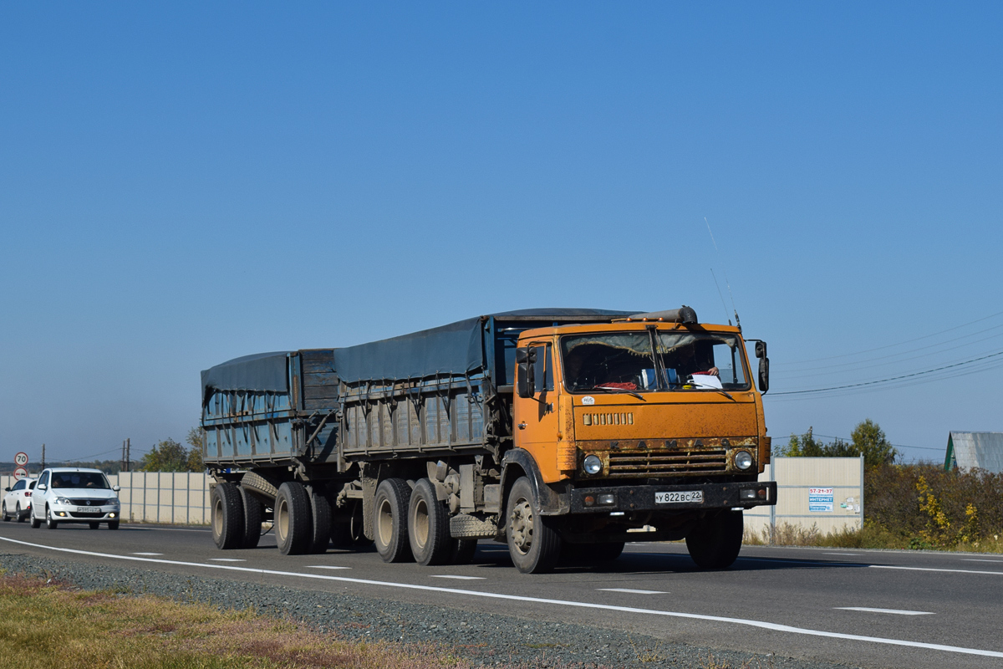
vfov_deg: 20.2
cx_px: 502
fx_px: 1880
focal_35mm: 68
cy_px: 334
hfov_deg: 29.9
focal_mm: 45
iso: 200
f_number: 8
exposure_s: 1/1000
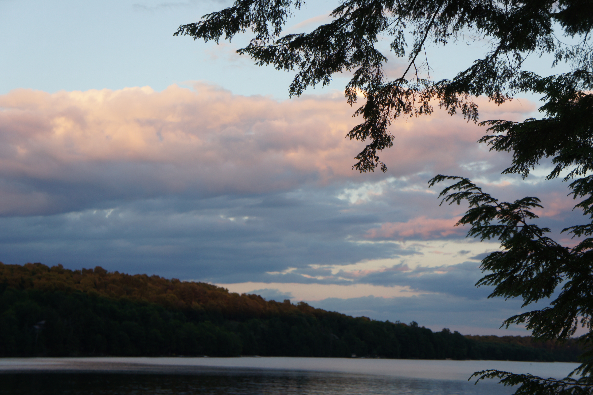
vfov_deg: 18.9
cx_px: 296
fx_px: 1185
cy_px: 198
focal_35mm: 72
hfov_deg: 28.1
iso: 200
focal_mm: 48
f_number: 5.6
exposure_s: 1/100
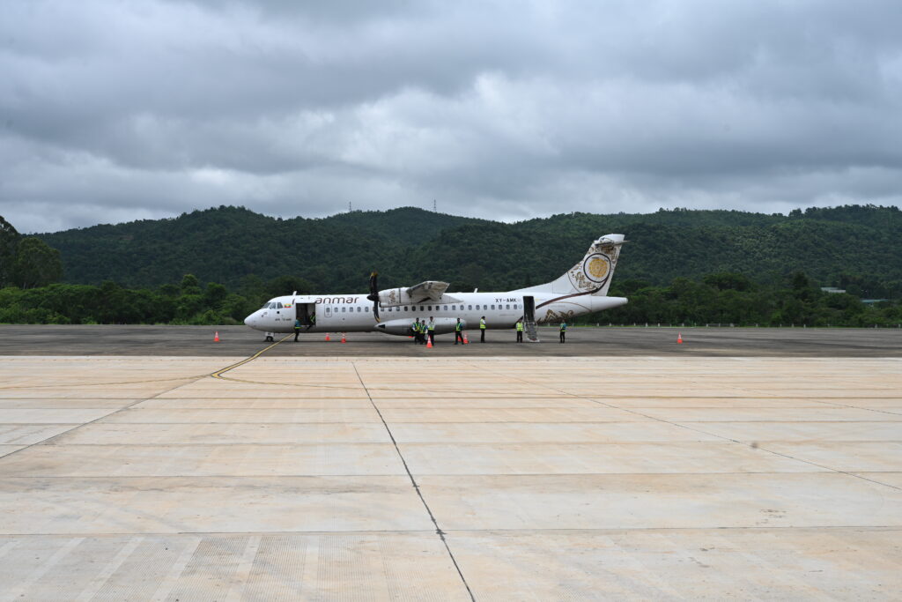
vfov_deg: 26.0
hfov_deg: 38.2
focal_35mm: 52
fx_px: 1303
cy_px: 301
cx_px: 451
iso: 250
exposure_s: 1/640
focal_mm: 52
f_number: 9
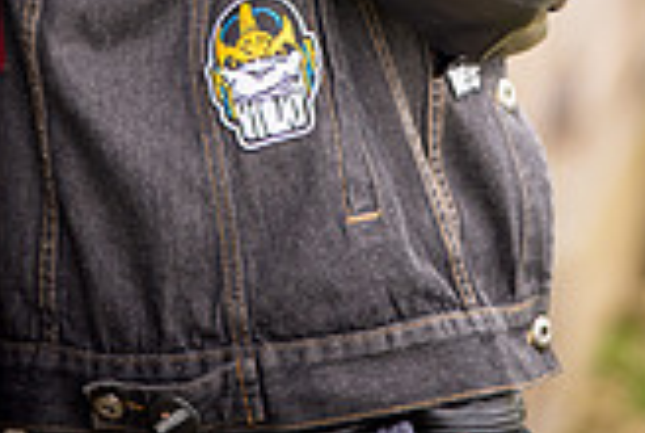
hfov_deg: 5.2
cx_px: 256
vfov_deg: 3.4
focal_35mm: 397
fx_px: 7126
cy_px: -449
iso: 200
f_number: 2.8
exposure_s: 1/30
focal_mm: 145
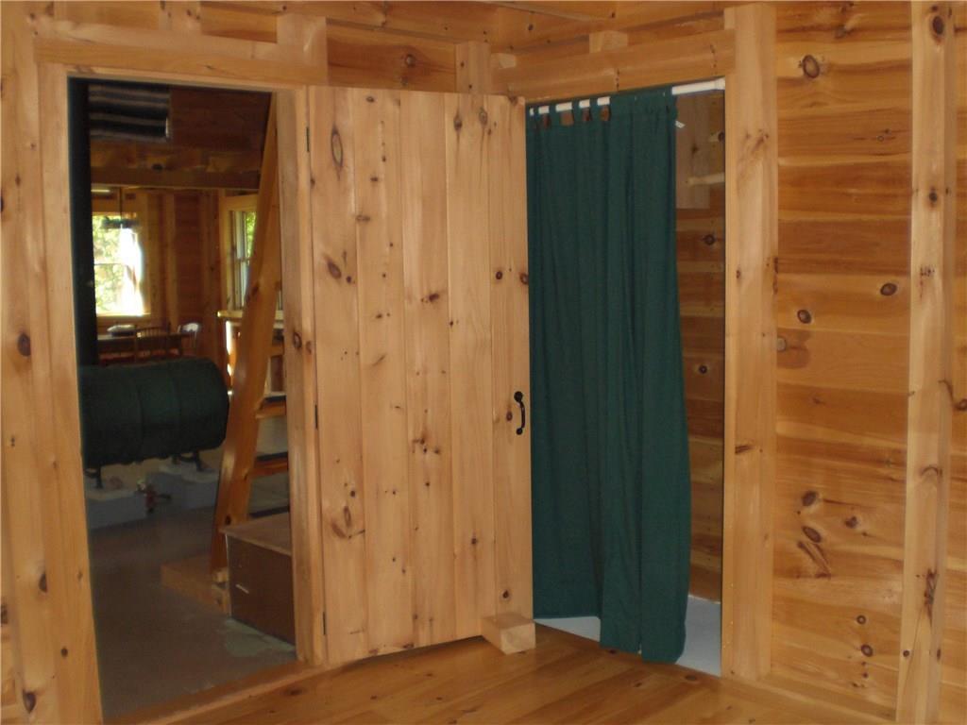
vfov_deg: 37.7
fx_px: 1062
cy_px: 362
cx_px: 484
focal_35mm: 38
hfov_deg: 49.0
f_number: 3.1
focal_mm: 6.3
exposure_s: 1/60
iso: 200
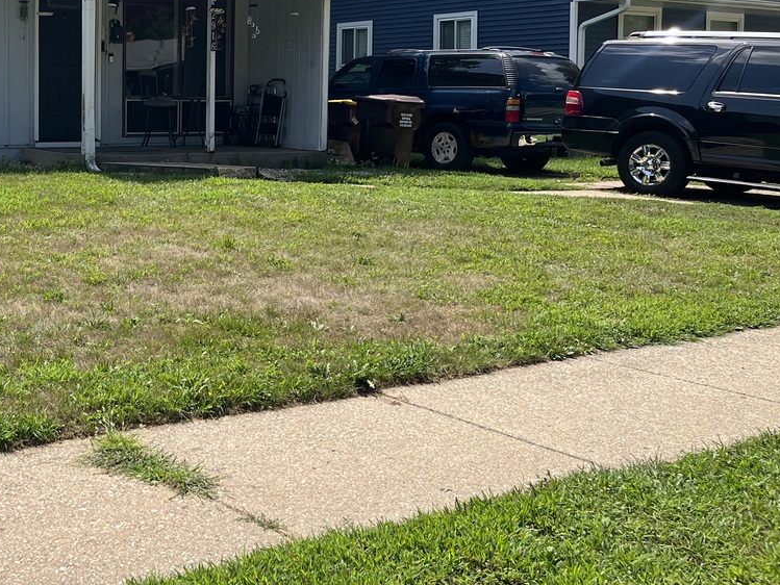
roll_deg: +0.0
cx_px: 35
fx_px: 1127
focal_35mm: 50
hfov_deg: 35.3
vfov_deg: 28.7
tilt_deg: -2.6
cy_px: 148
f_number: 1.6
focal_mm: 5.1
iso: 50
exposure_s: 1/2410
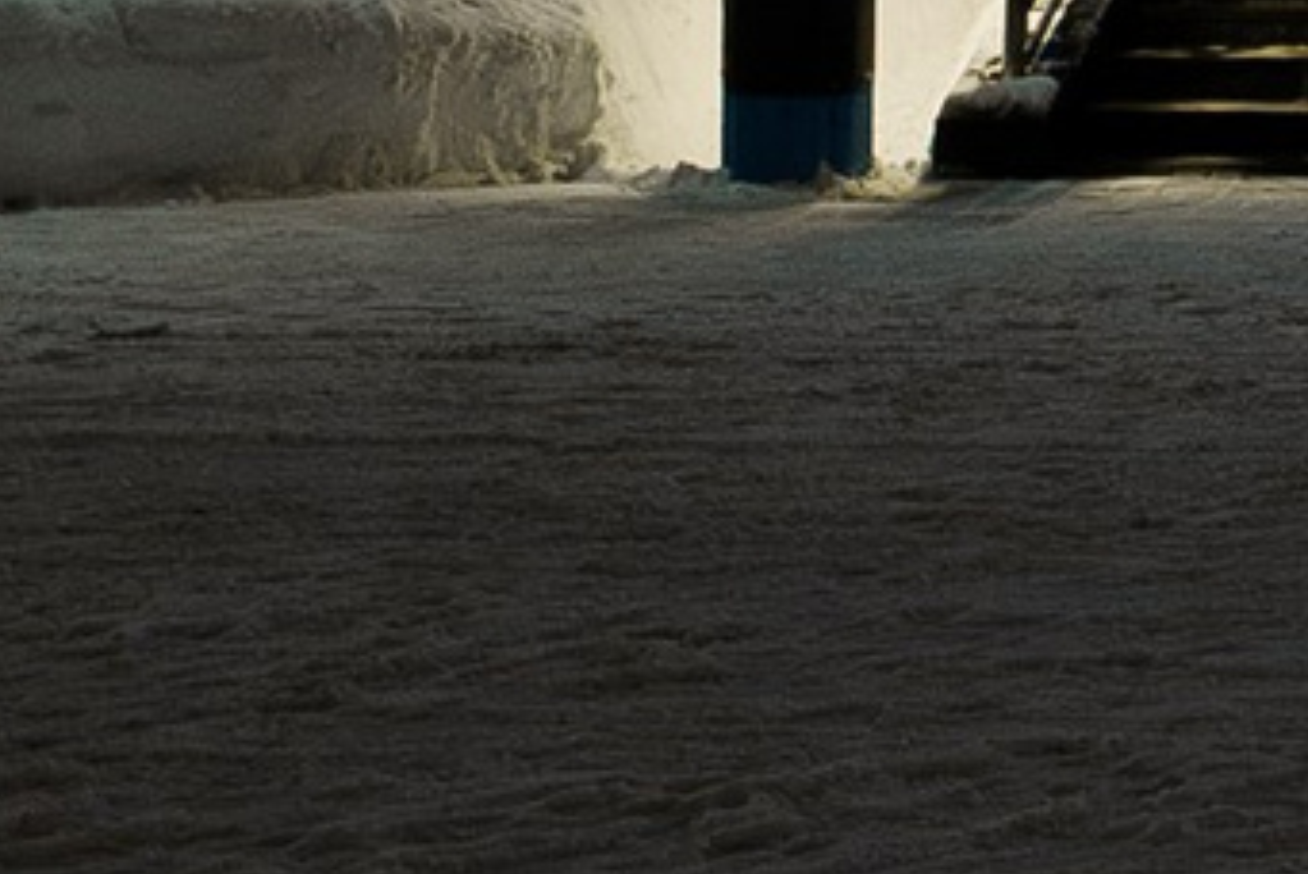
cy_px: -1547
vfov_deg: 7.0
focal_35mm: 180
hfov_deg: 10.6
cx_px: 2509
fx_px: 6545
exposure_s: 1/30
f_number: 6.3
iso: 1000
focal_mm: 24
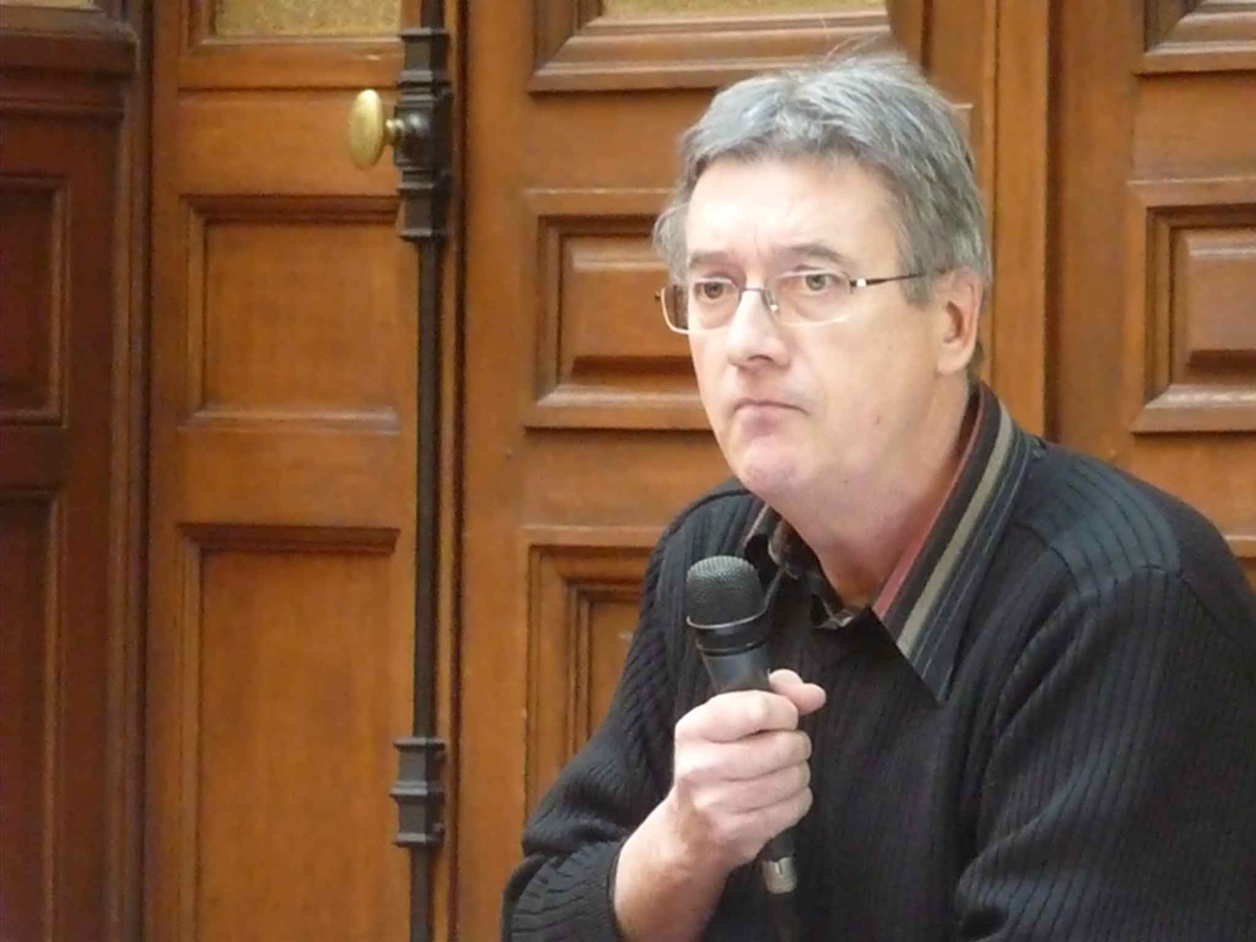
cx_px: 628
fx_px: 10159
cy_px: 471
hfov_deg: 7.1
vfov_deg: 5.3
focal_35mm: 280
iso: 3200
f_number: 4.9
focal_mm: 47
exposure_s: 1/30
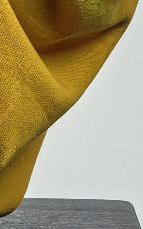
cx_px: -15
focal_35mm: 556
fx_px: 3466
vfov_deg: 3.7
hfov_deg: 2.4
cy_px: -496
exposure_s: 1/160
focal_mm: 50
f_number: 9
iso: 320
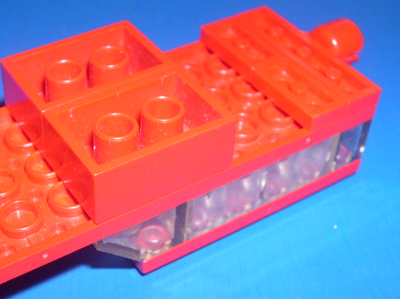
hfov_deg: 31.5
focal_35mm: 61
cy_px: 142
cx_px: 142
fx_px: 704
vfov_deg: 24.0
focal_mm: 9
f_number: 8
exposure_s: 1/60
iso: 100
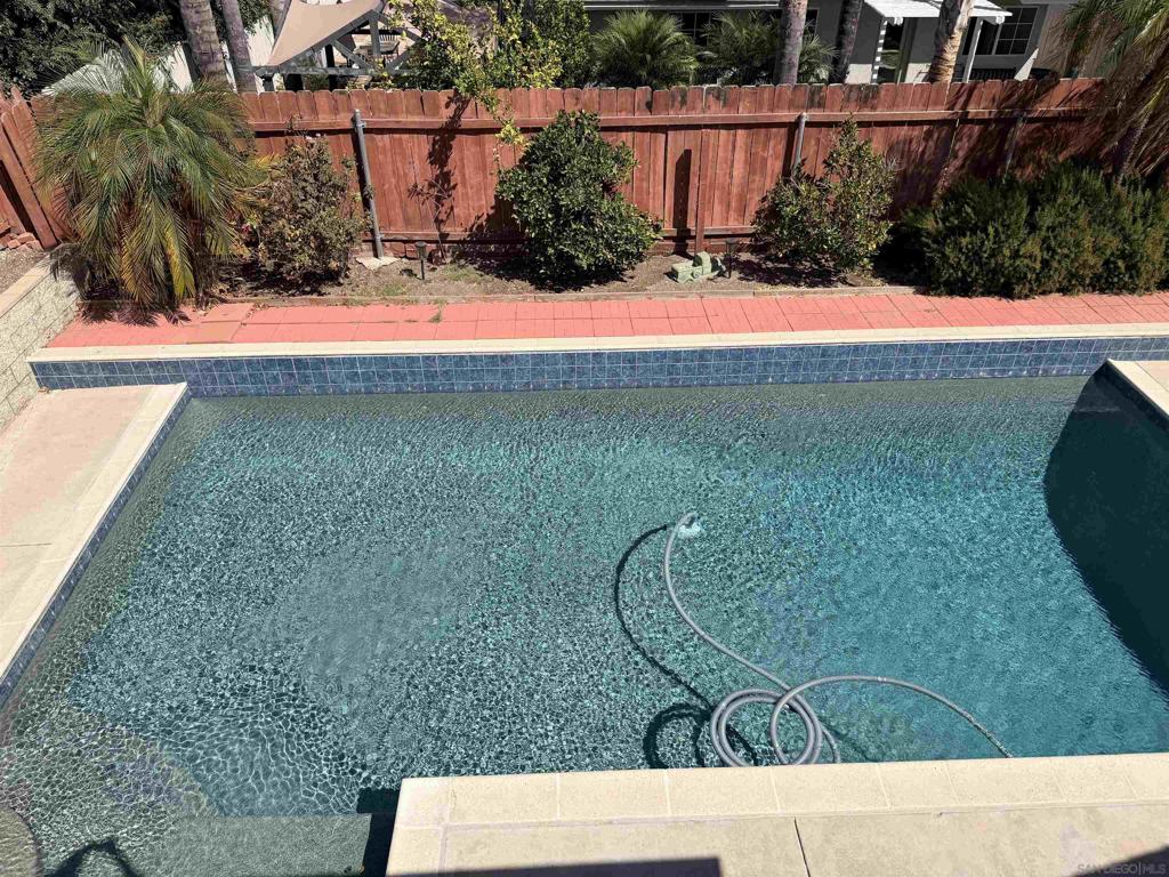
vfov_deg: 56.8
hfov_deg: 71.6
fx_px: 810
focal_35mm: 24
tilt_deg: -35.7
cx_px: 584
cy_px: 438
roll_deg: +1.1
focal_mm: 6.76
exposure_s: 1/6173
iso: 80
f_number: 1.78
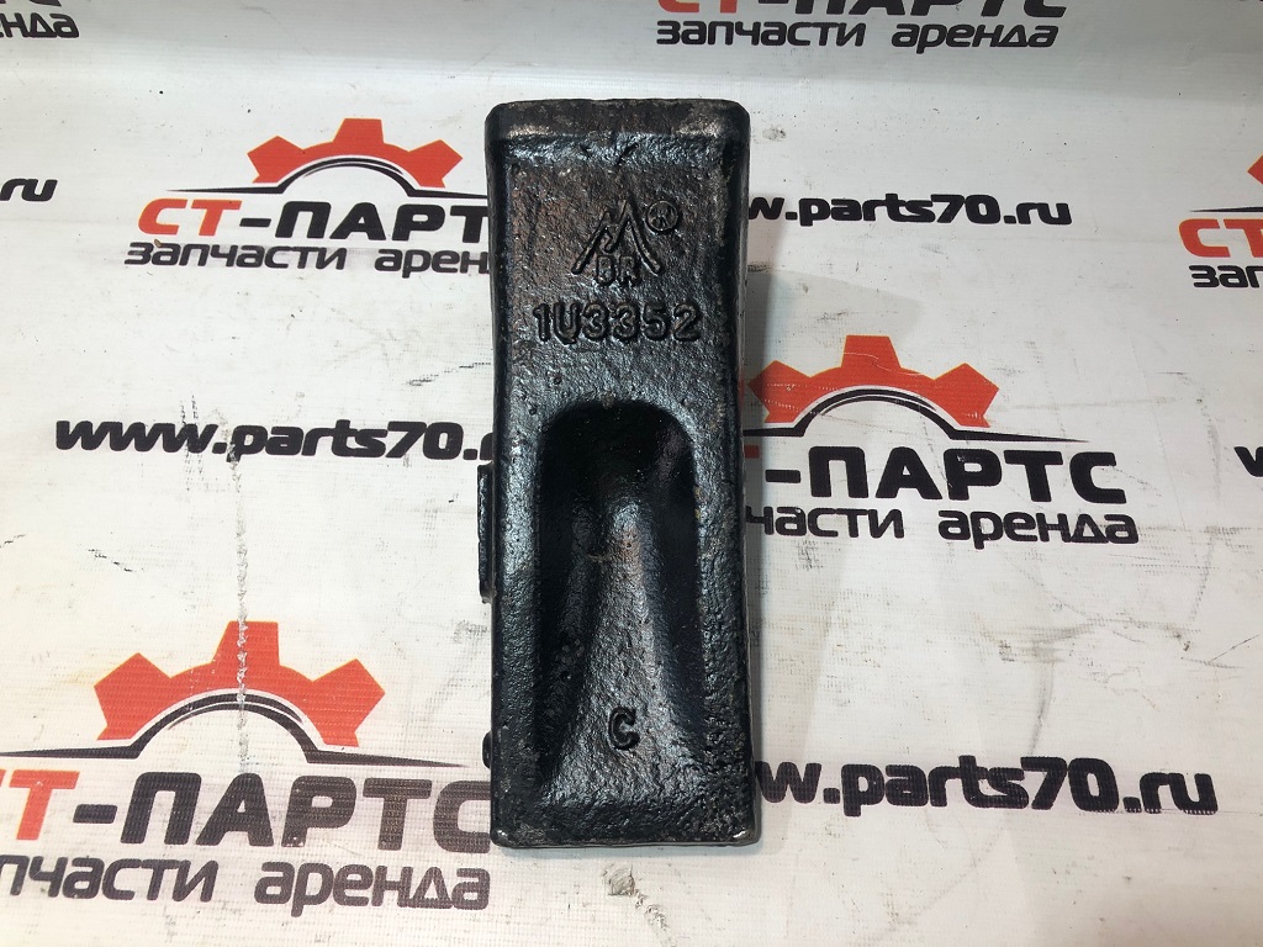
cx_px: 632
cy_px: 474
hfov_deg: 63.4
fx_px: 1022
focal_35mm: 28
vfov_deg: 49.7
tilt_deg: -62.6
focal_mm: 3.99
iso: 25
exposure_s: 1/50
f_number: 1.8
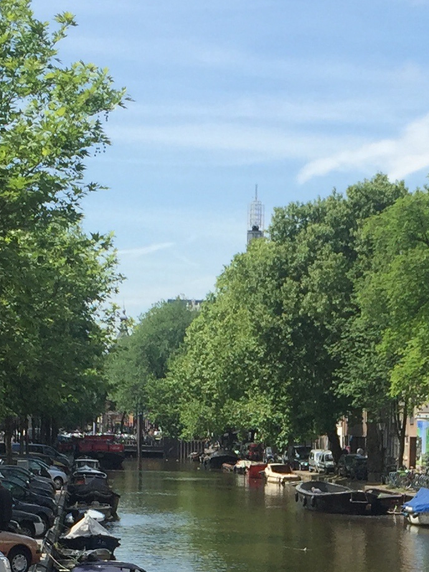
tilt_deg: -4.4
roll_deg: -1.6
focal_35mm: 103
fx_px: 1702
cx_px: 409
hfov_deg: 14.2
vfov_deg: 18.4
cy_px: 620
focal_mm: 4.15
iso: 32
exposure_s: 1/1721
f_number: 2.2
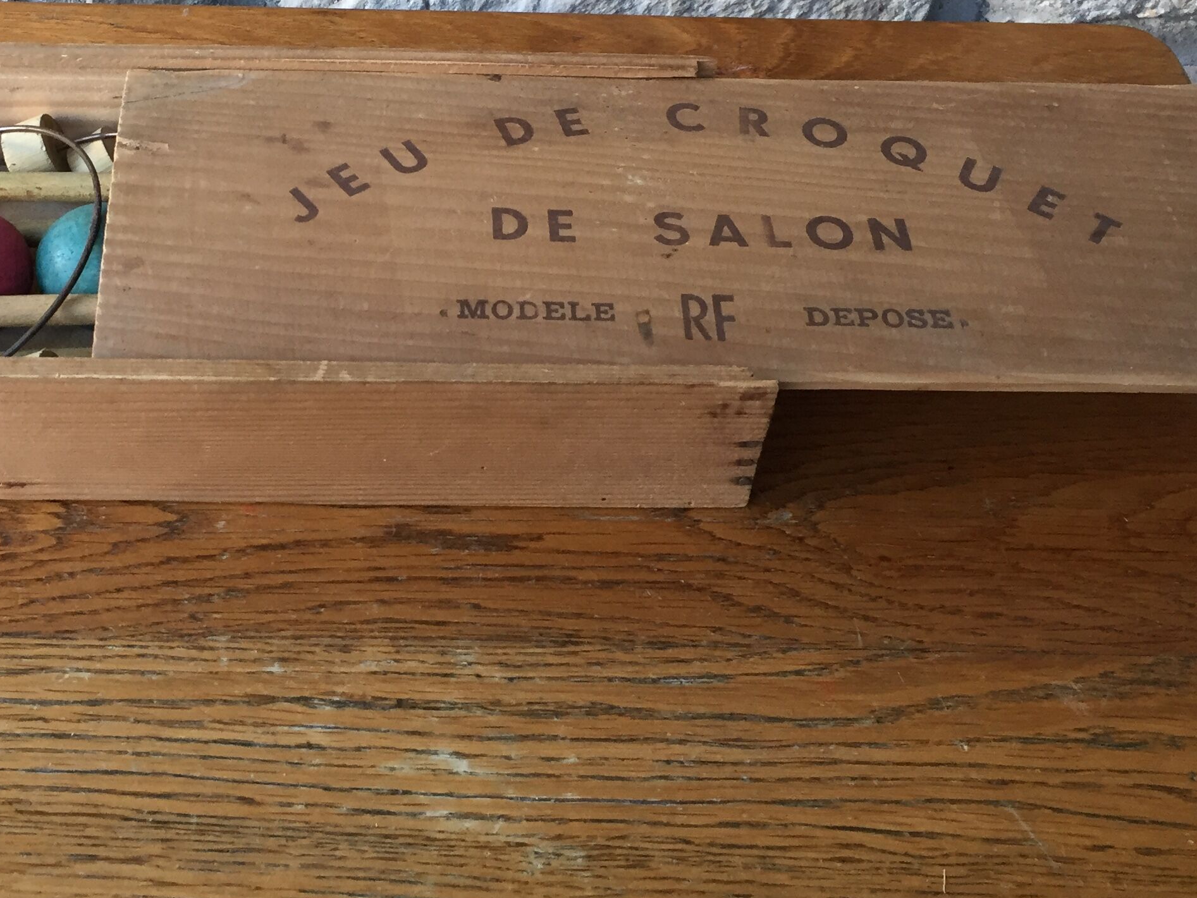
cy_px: 261
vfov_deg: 28.8
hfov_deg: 37.8
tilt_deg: -49.4
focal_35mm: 50
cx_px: 410
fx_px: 1729
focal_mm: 4.15
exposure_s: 1/33
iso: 125
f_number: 2.2
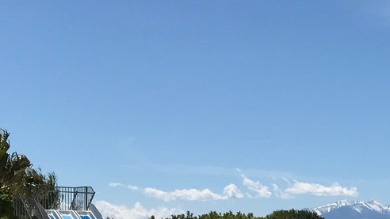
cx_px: 411
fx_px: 1293
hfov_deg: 16.7
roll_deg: +0.3
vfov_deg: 9.5
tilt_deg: +0.8
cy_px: 280
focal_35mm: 125
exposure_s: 1/5051
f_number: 1.8
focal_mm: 3.99
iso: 20
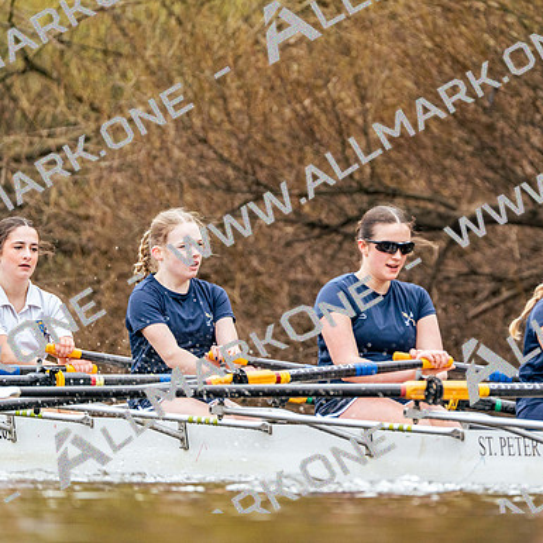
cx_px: 341
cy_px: 272
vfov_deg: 2.3
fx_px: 13648
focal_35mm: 769
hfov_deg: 2.3
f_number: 6.3
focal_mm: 600
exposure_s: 1/2000
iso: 2500
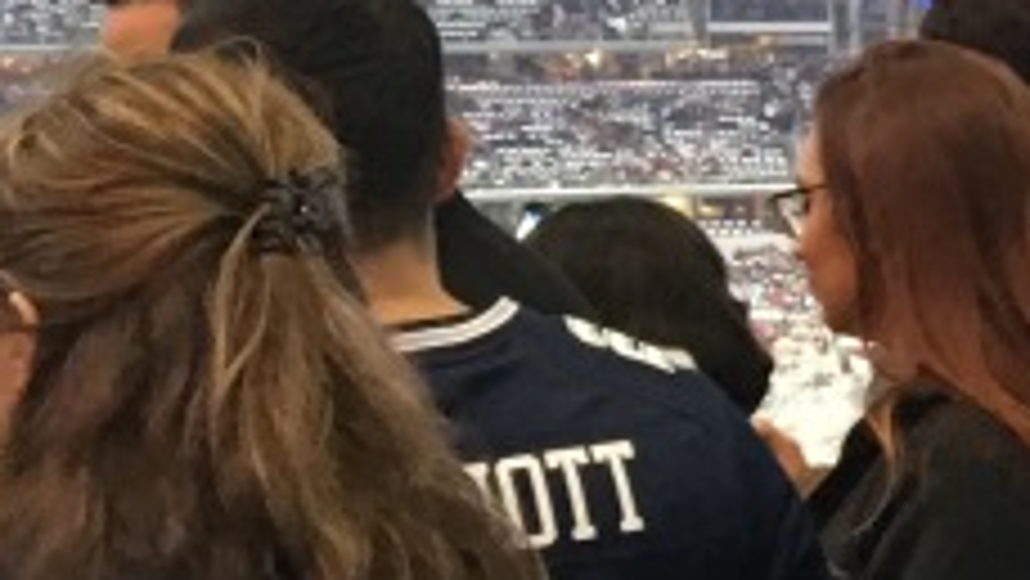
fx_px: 3852
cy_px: 333
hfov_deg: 13.4
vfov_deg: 8.6
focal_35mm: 141
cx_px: 1966
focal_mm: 4.15
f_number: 2.2
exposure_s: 1/20
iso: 200
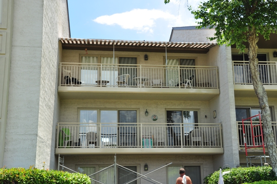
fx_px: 357
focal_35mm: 46
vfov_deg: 28.9
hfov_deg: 42.4
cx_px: 138
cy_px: 92
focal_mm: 31
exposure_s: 1/40
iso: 200
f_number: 11
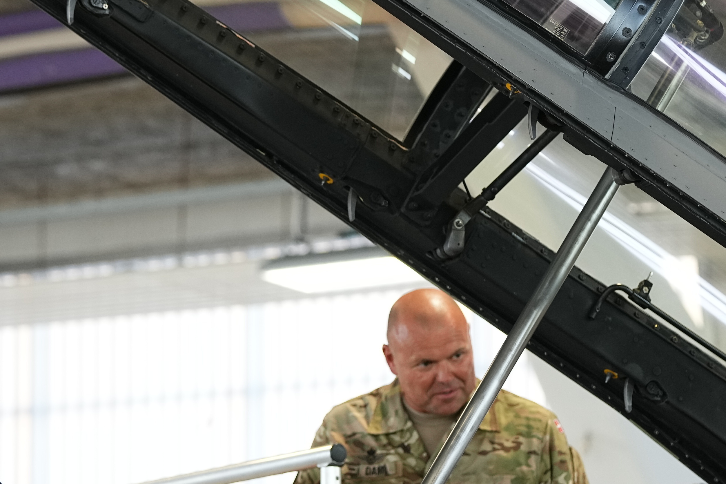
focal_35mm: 231
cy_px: 411
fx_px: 4658
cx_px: 349
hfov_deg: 8.9
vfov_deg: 5.9
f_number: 3.2
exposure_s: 1/250
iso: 800
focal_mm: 103
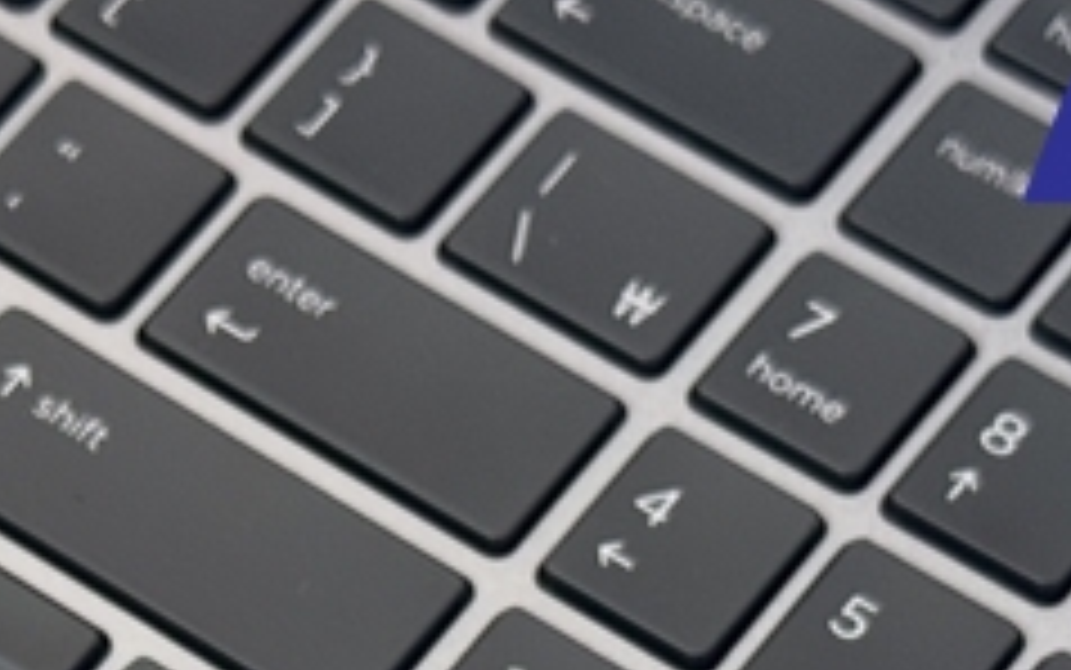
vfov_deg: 7.4
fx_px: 4994
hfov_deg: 12.2
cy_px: 1318
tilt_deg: -63.6
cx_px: 162
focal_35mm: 171
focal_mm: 6.76
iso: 100
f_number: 1.78
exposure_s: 1/113
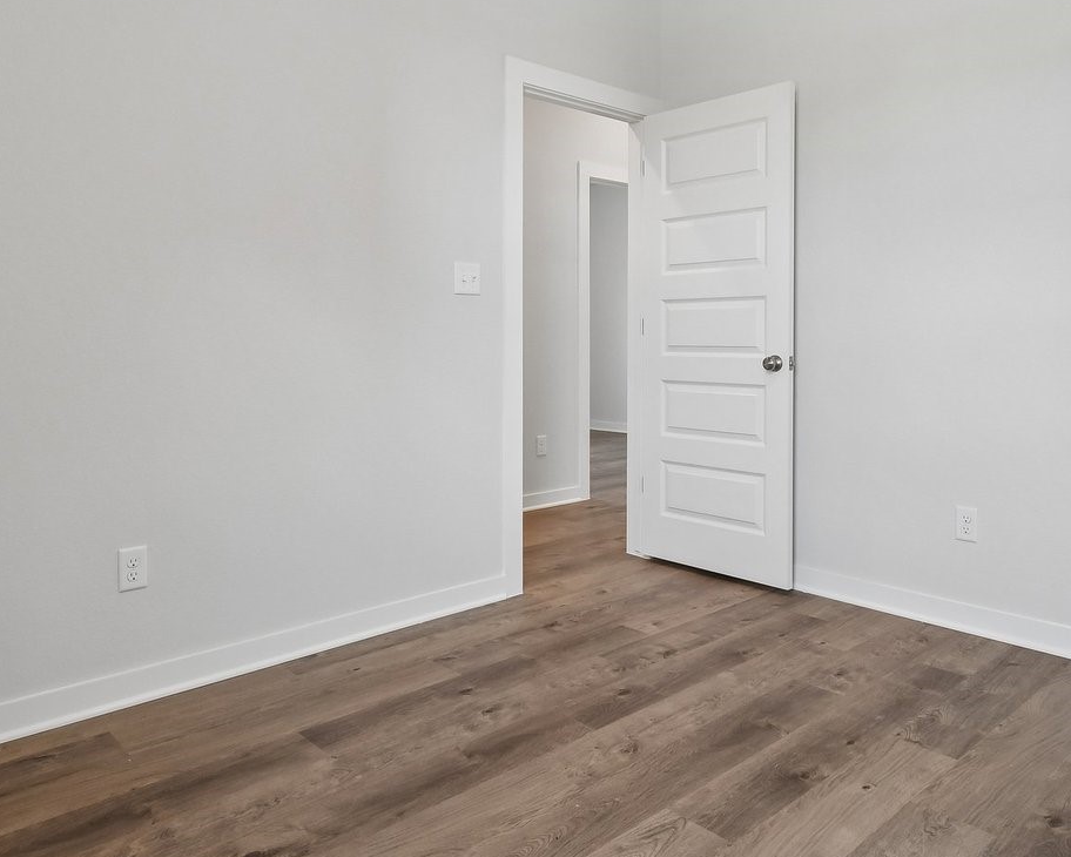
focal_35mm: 25
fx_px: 793
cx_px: 586
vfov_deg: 55.5
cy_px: 278
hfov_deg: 67.9
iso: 400
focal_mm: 10
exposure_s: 1/30
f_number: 8
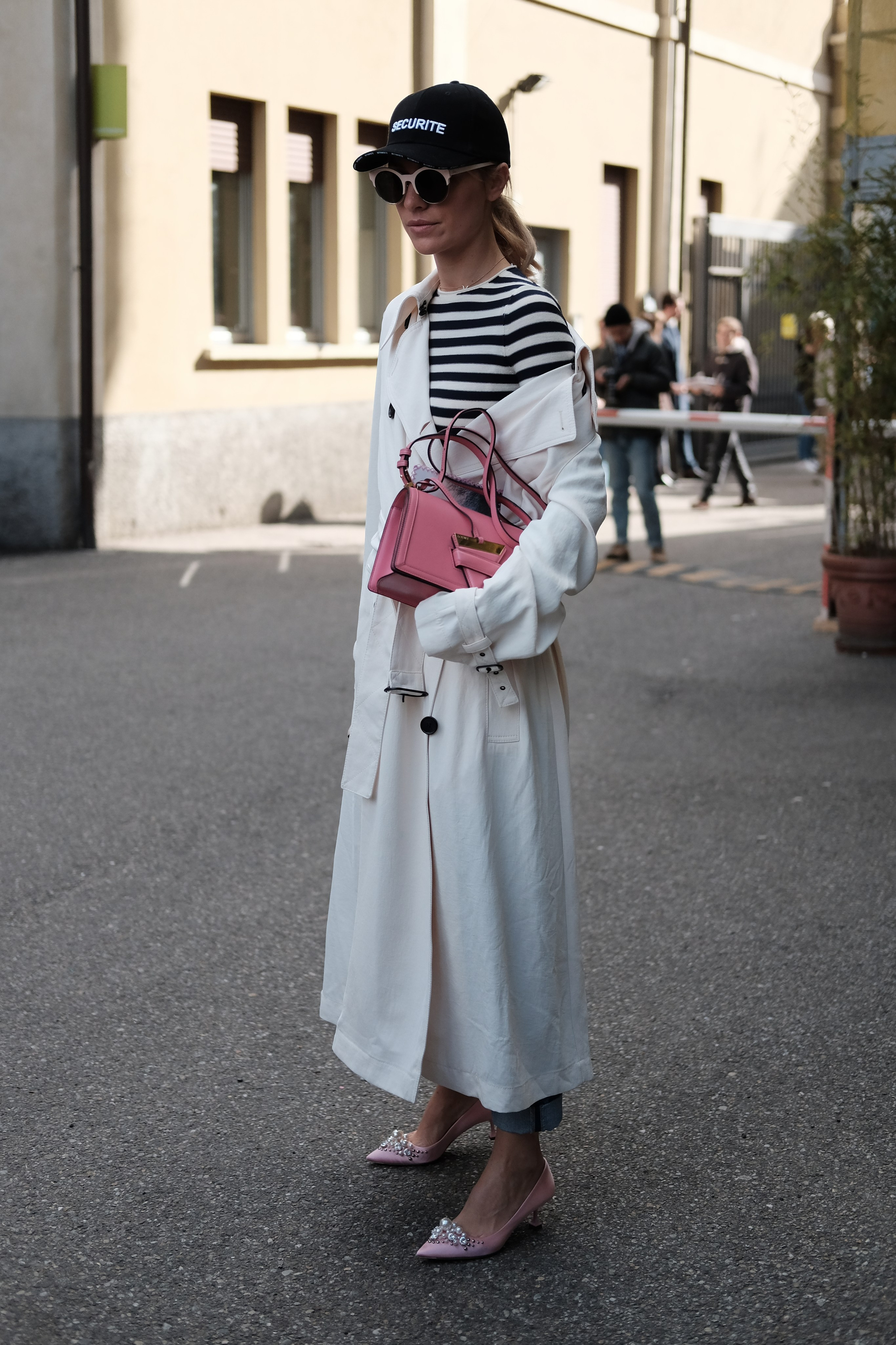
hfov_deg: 25.5
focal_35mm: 53
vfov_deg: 37.5
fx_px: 1979
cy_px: 672
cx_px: 448
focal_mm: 35
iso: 640
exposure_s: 1/4000
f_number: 2
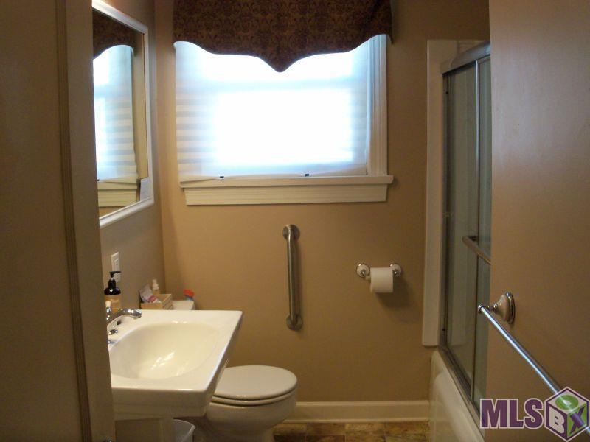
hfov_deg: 52.6
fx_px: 597
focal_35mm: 35
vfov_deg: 40.7
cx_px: 295
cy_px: 221
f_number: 3
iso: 160
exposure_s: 1/30
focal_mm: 6.3
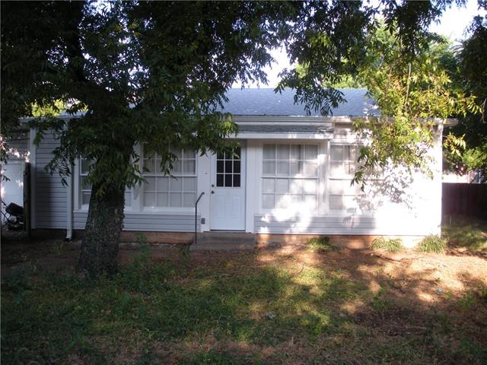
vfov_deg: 39.7
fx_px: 506
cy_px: 182
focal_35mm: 36
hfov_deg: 51.4
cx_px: 244
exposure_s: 1/86.3
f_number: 3.5
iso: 64
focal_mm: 6.3
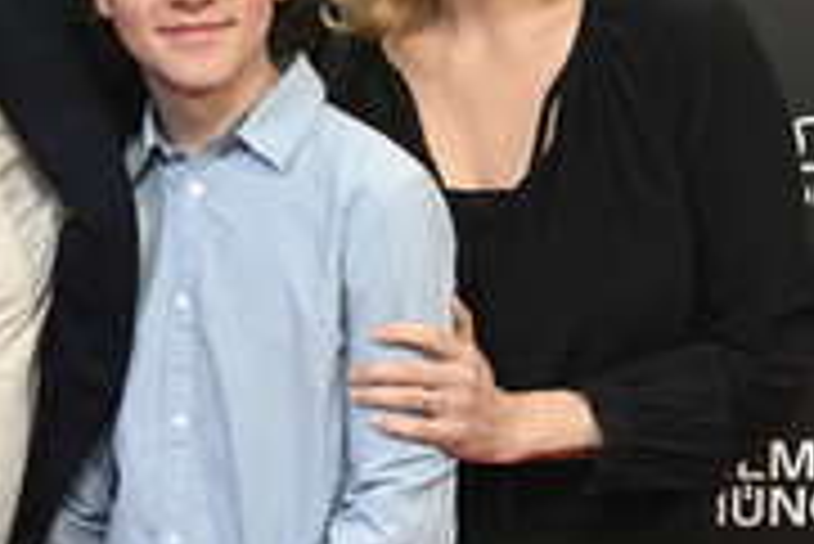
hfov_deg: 21.8
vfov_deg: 14.9
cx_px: 142
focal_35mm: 92
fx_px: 2082
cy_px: 270
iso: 1000
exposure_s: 1/125
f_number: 8
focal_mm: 37
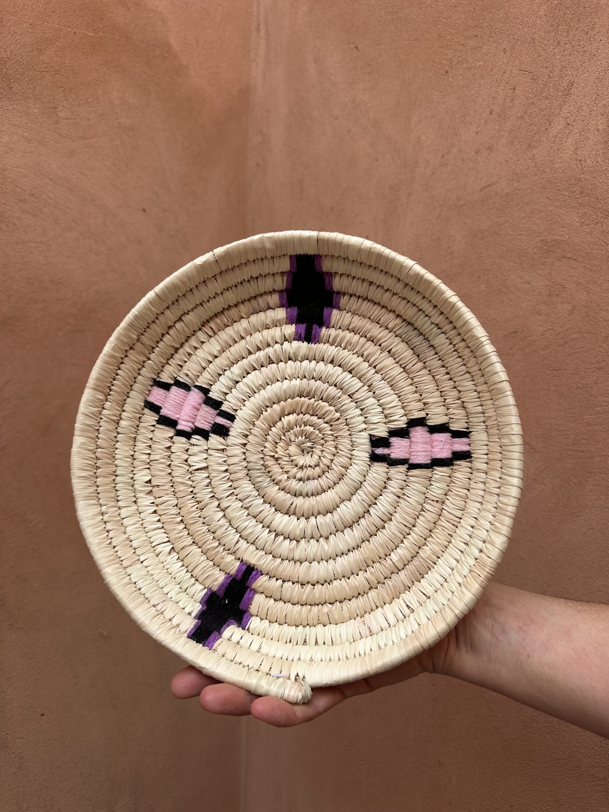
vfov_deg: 71.6
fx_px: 563
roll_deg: -1.7
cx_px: 304
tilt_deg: +0.8
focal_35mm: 24
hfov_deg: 56.8
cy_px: 406
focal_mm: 6.86
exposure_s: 1/458
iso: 80
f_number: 1.78
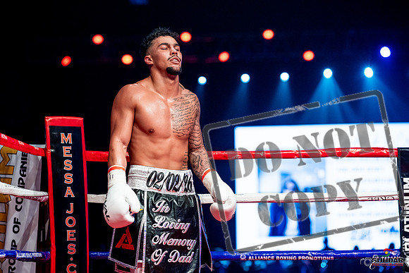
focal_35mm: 100
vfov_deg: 13.7
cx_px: 204
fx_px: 1136
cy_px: 136
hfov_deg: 20.4
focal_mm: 100
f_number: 2.8
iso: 4000
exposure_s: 1/1000
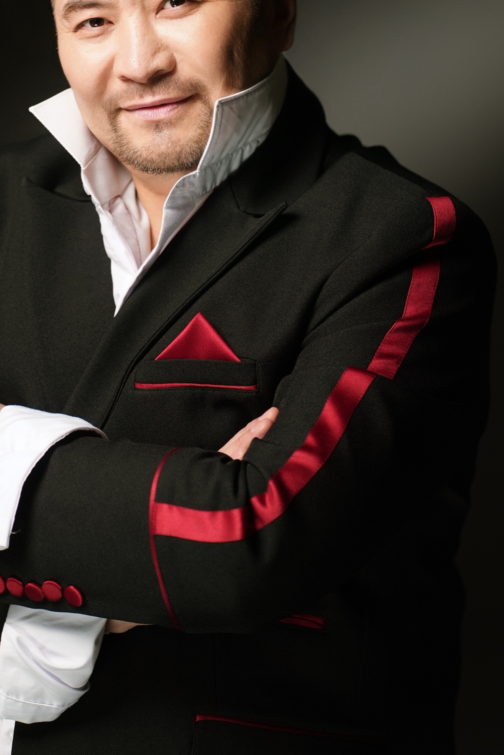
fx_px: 2538
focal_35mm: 121
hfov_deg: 11.3
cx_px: 156
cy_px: 223
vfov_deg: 16.9
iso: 800
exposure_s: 1/250
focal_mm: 85
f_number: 2.8
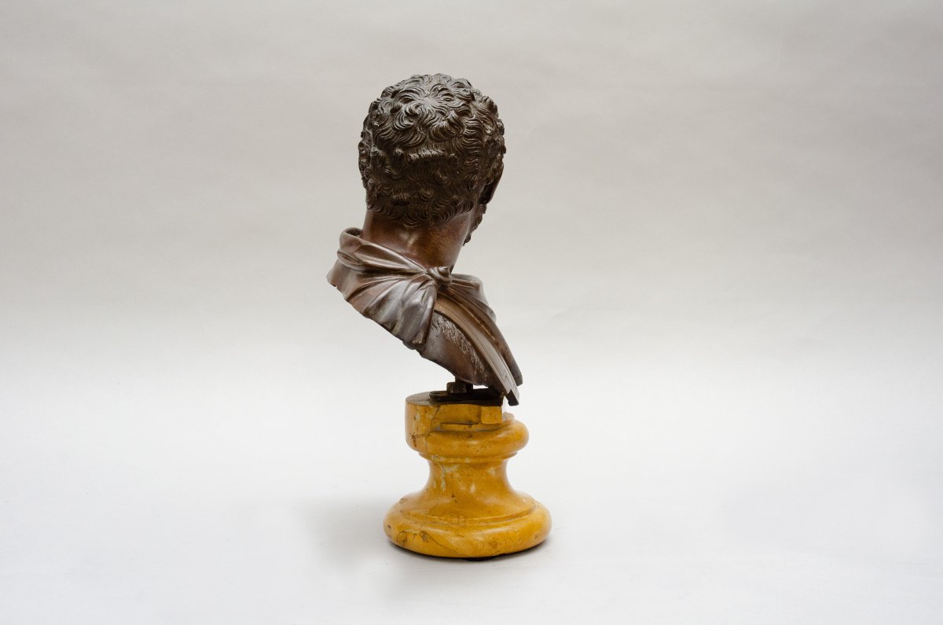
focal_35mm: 46
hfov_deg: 42.4
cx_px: 472
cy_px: 312
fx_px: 1216
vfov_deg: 28.8
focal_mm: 31
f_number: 8
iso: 200
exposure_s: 1/125
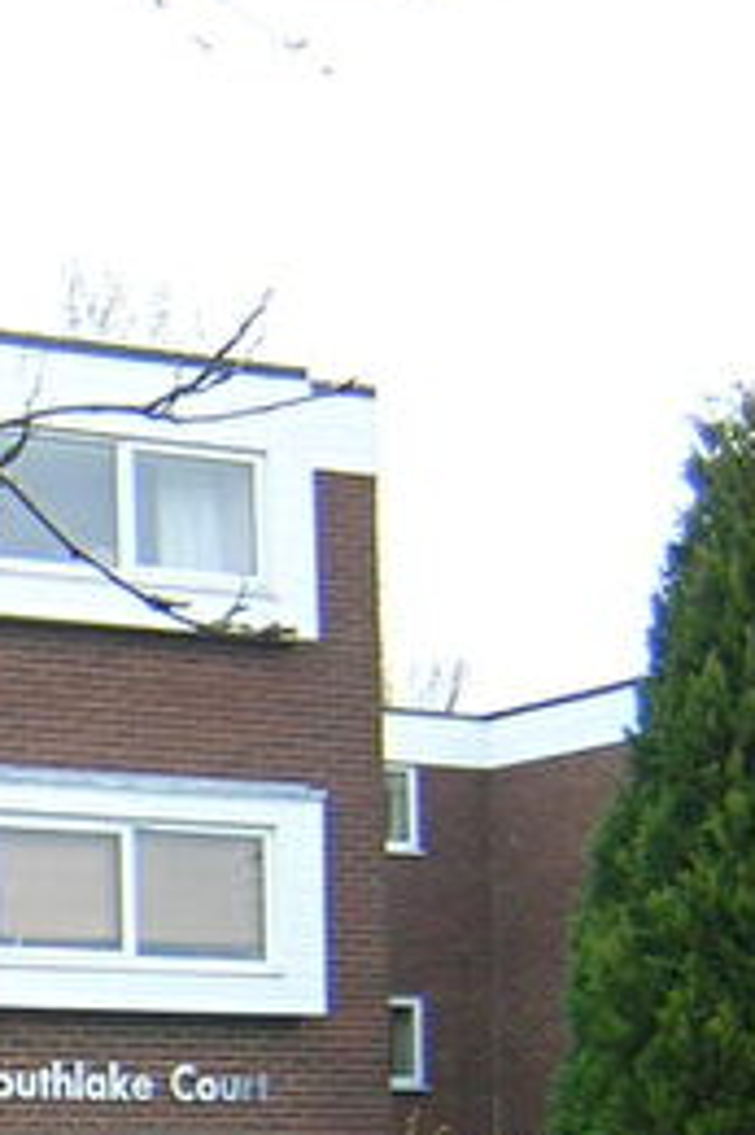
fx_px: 3181
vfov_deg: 19.7
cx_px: -615
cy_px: 1089
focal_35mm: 101
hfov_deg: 12.4
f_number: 2.6
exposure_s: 1/90.8
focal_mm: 4.7
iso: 100
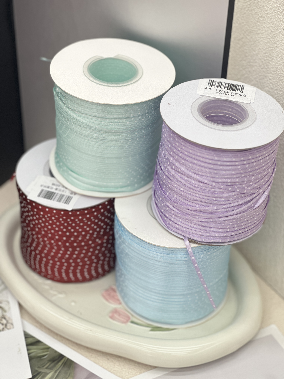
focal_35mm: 77
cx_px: 142
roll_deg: -1.9
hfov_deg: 19.1
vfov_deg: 25.3
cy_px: 190
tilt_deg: -39.7
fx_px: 842
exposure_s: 1/100
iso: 100
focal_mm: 9
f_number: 2.8
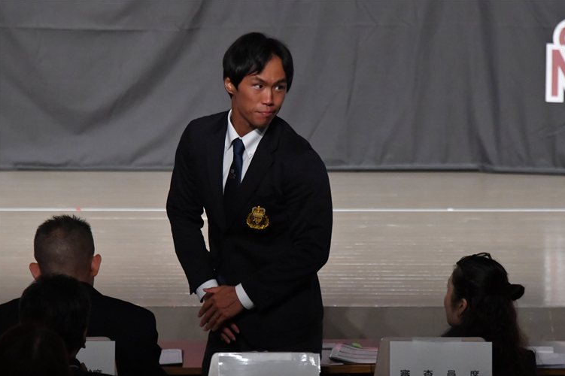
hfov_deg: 7.0
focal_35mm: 294
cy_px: 193
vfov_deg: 4.7
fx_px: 4612
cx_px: 287
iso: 8000
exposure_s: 1/400
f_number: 5.6
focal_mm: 190
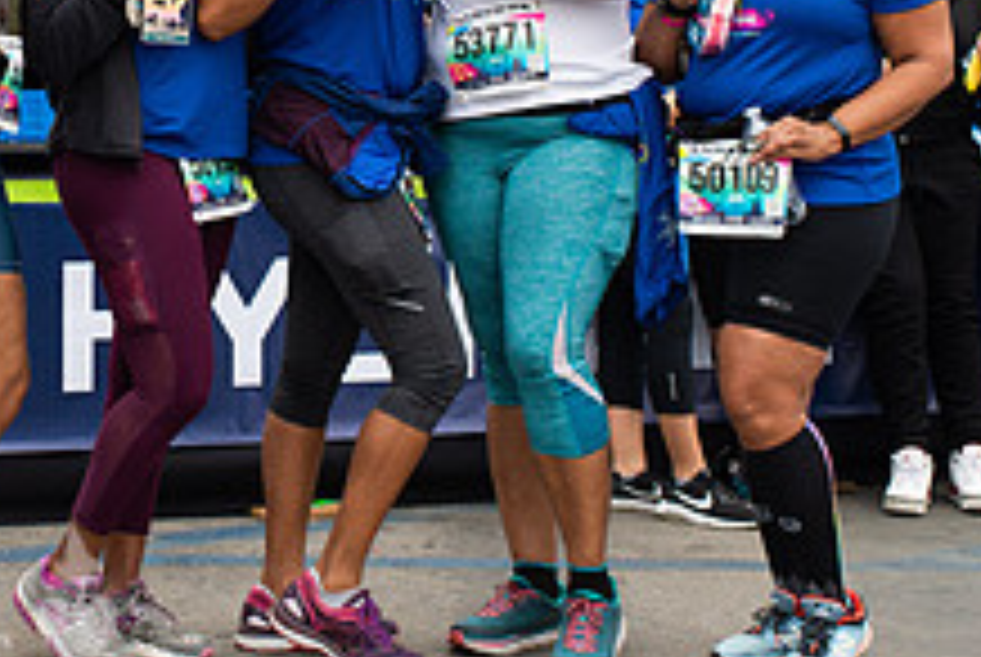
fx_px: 2538
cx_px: 81
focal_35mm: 93
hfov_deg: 21.4
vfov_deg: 14.5
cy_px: 16
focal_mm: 35
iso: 200
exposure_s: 1/160
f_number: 5.6
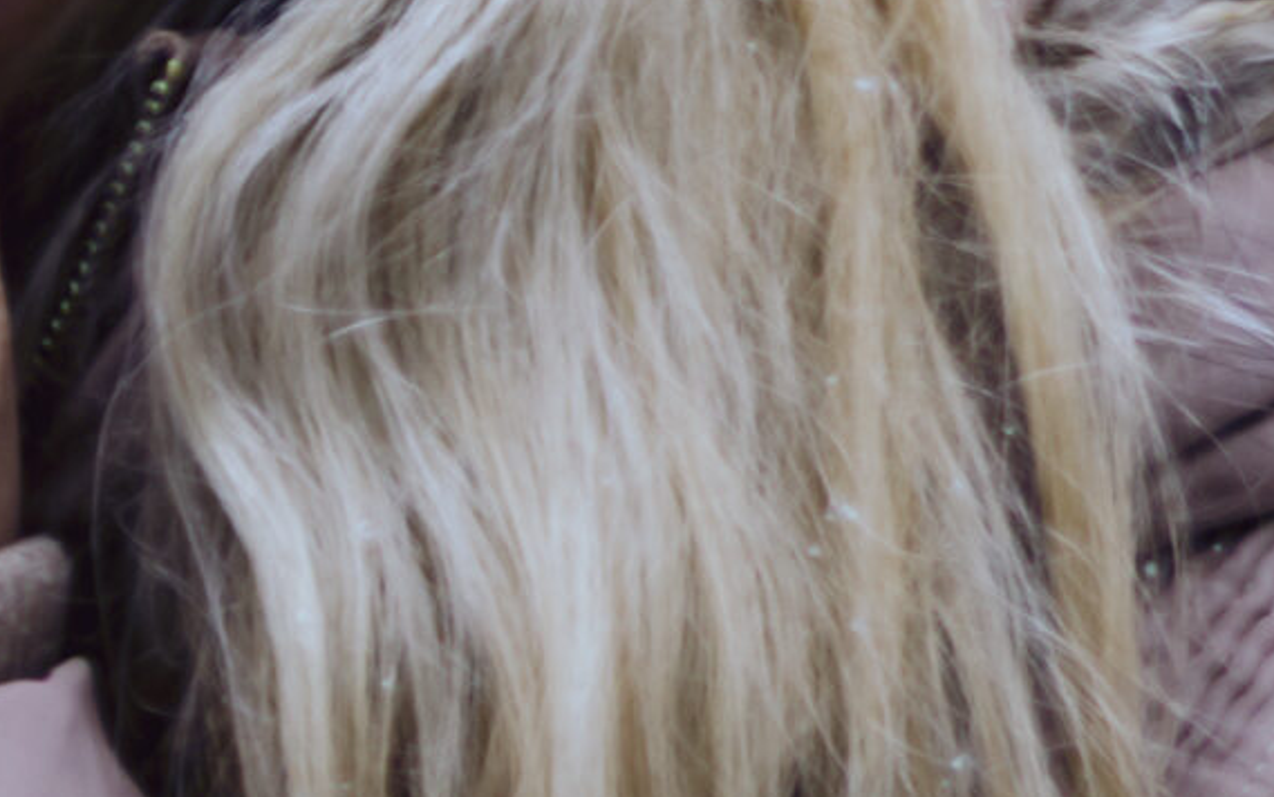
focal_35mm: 412
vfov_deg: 3.2
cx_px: -262
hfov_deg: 5.1
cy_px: -125
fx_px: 14303
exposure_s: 1/160
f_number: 3.2
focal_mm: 75
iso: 800
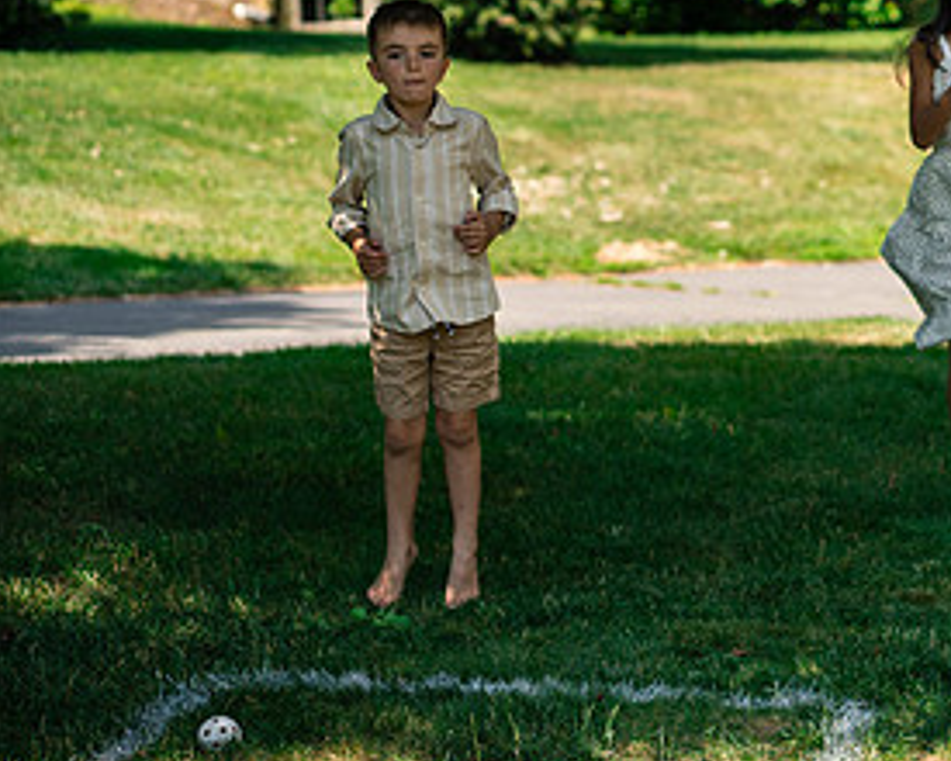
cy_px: 147
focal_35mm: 168
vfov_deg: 9.2
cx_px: 992
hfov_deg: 11.4
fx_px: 4729
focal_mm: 85
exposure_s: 1/3200
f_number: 3.5
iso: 320
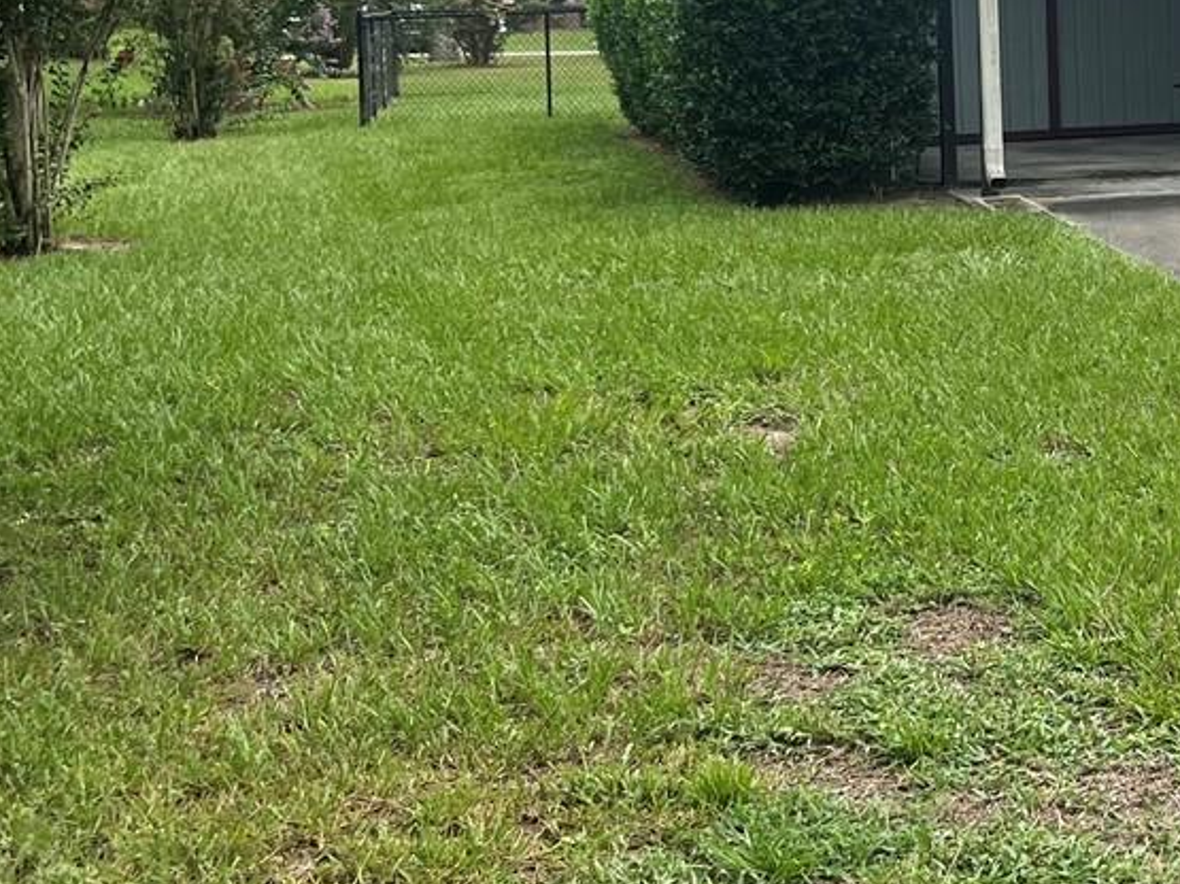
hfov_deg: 24.9
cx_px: 1140
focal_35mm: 75
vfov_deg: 19.2
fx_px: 2556
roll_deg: +2.0
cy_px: 68
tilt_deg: -1.6
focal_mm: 5.1
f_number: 1.6
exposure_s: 1/2268
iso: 50
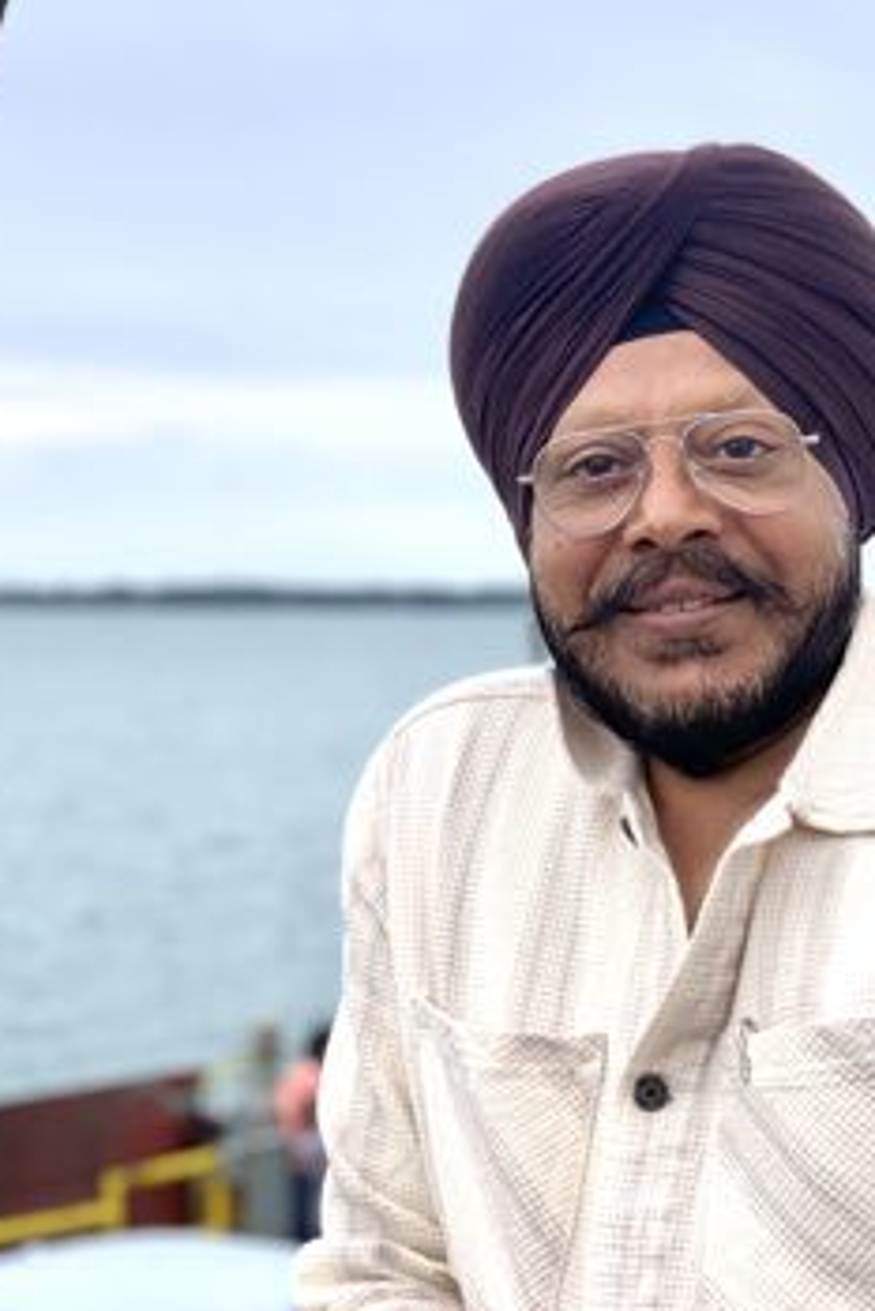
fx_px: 3314
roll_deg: -0.3
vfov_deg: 22.4
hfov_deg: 15.0
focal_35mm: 91
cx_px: 620
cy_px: 603
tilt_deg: +0.4
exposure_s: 1/249
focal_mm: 6
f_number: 2.4
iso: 16
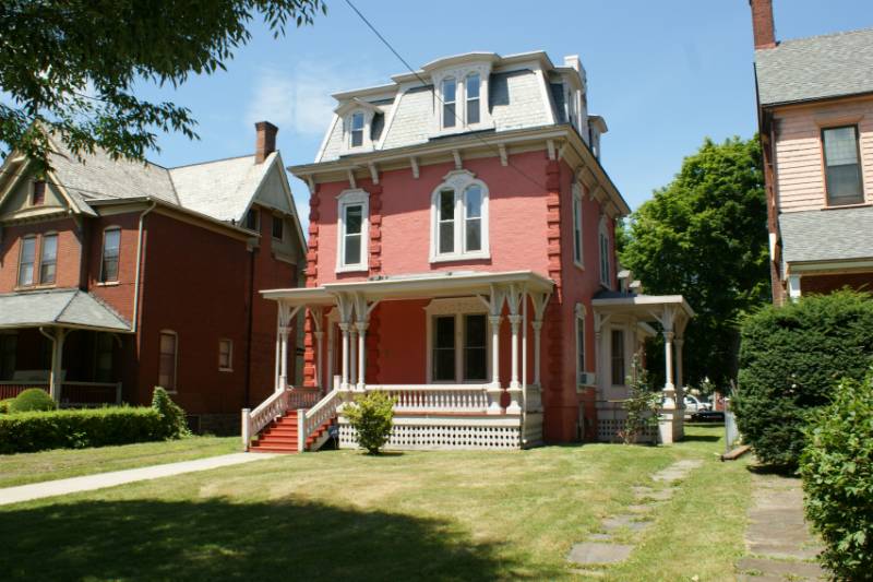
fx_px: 727
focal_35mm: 30
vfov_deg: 43.6
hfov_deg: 61.9
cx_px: 436
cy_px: 291
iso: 100
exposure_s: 1/80
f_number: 10
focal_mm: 20
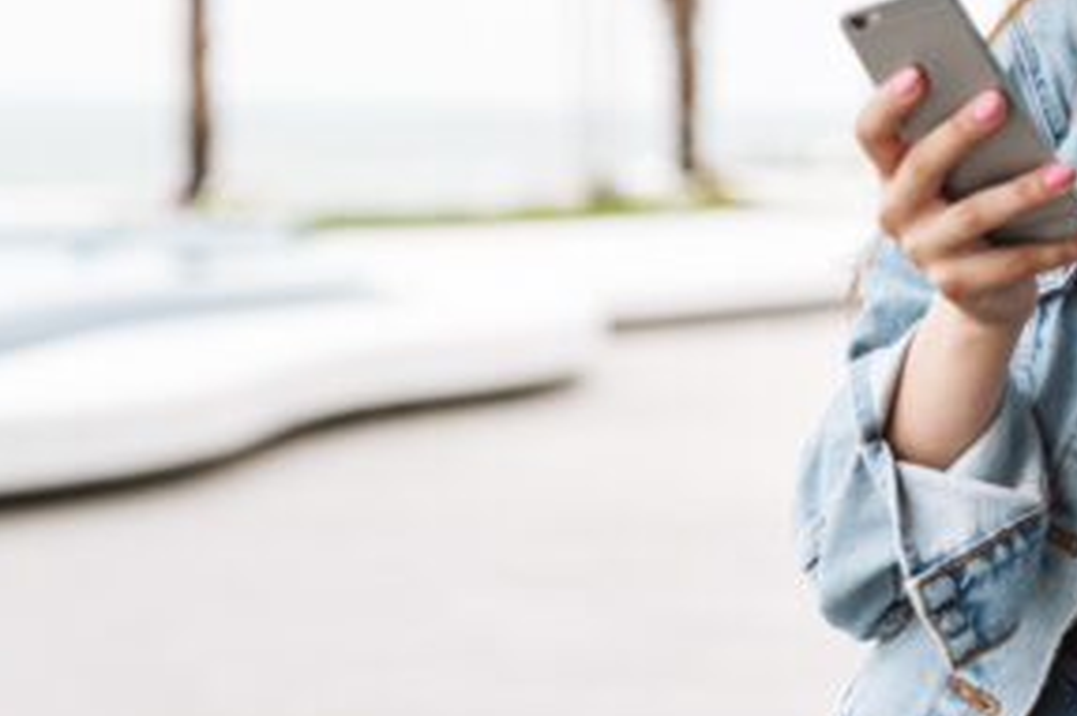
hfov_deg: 15.0
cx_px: 1081
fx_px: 4006
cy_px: 199
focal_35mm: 134
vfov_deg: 10.2
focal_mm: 64
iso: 800
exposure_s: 1/200
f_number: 2.8
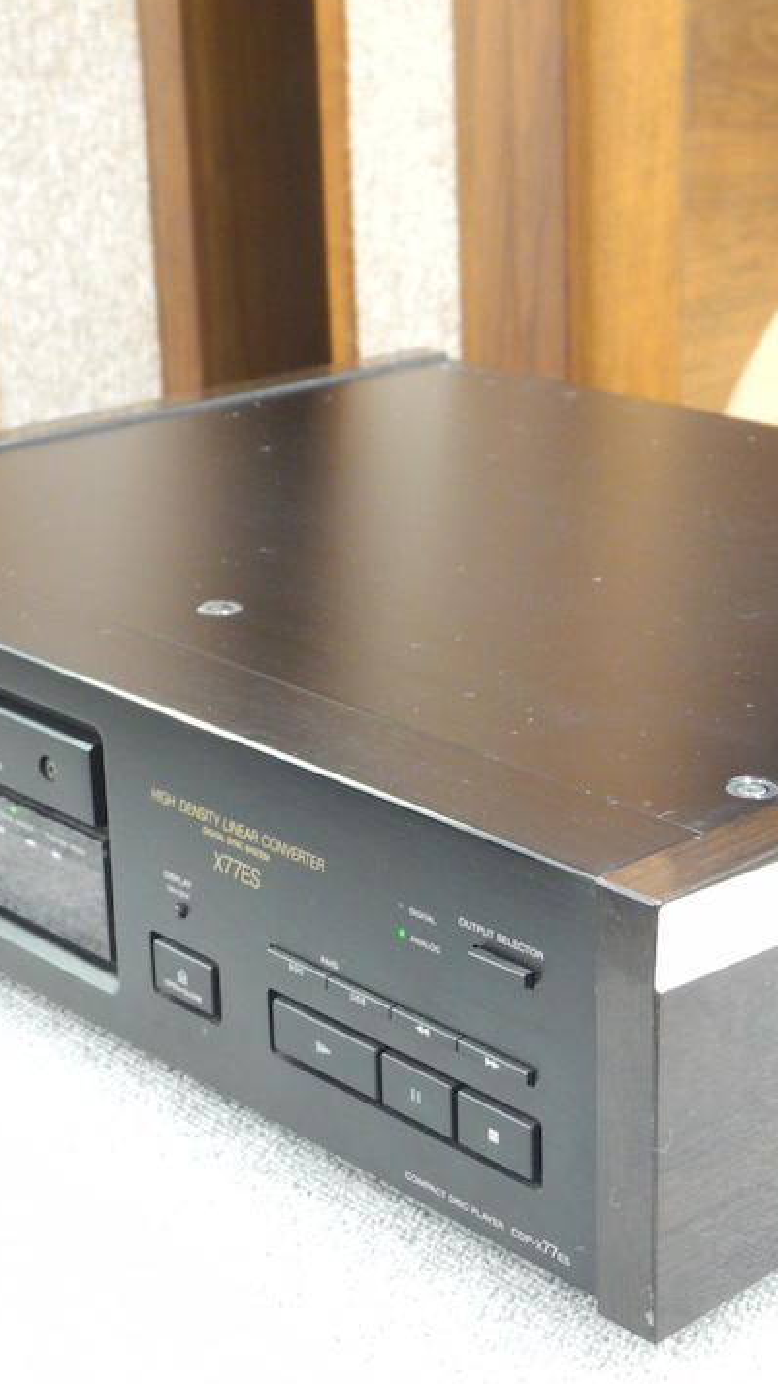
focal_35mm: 66
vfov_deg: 31.9
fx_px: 2421
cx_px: 545
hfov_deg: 18.2
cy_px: 687
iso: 400
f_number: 3.2
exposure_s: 1/4.8
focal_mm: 9.7
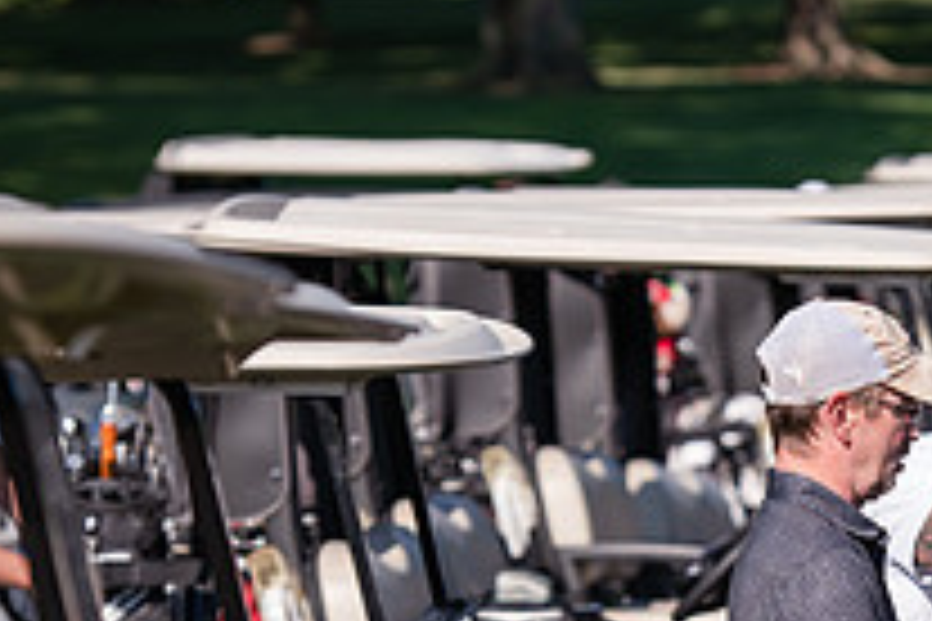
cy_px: 812
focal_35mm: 337
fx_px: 8724
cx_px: 846
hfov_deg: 6.1
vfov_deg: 4.1
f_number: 4
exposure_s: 1/800
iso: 100
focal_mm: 120
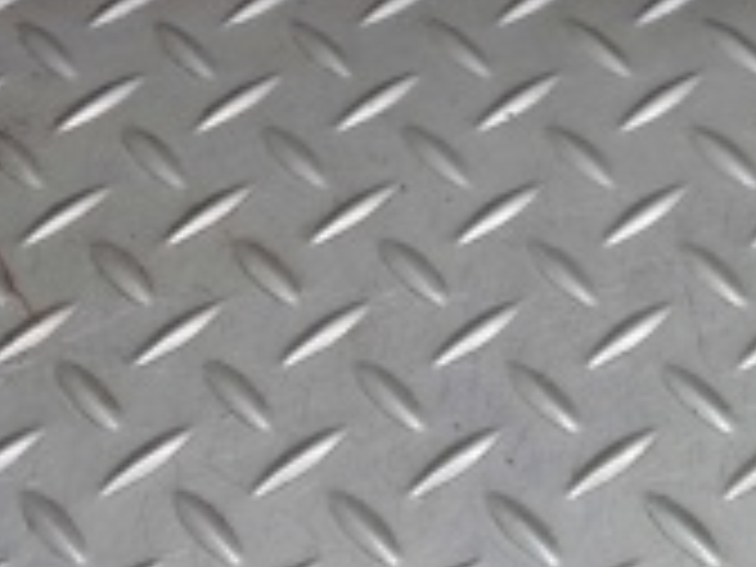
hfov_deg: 17.4
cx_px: 1102
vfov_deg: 14.1
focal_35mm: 103
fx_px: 2249
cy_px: 605
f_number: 1.8
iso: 64
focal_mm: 4
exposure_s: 1/50
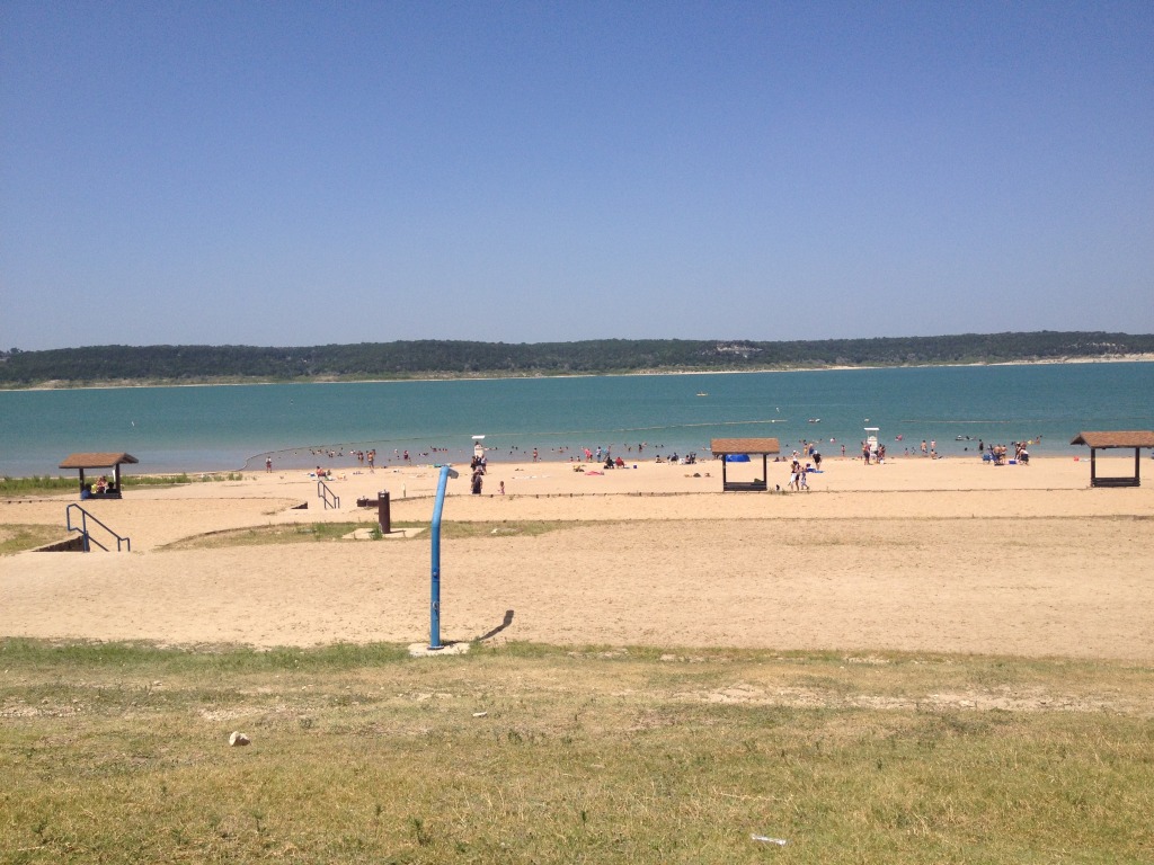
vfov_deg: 40.7
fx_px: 1167
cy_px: 432
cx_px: 577
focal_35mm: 35
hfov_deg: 52.6
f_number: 2.4
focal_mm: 4.28
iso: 50
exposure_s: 1/2762
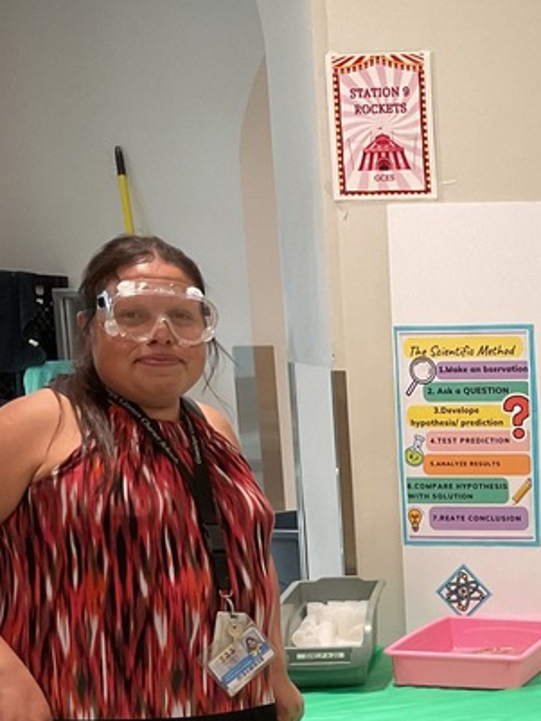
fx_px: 1541
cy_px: 622
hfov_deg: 18.5
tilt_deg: -11.8
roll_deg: +1.1
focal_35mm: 74
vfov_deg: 25.6
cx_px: 708
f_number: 1.8
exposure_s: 1/60
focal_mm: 3
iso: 100
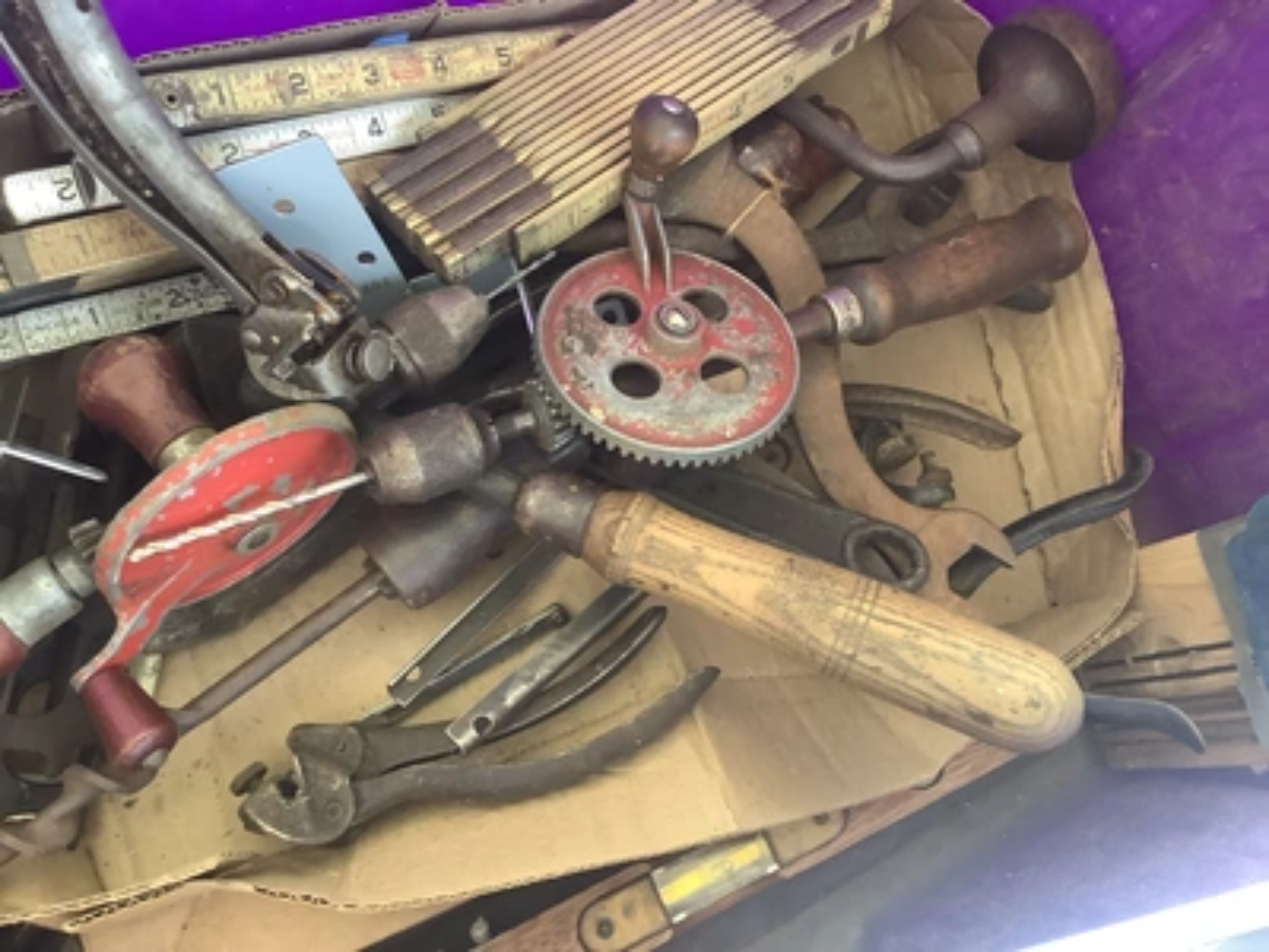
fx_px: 1136
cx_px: 634
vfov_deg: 45.4
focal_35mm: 31
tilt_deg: -76.3
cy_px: 476
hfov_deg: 58.4
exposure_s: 1/60
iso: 250
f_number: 2.4
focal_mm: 3.3
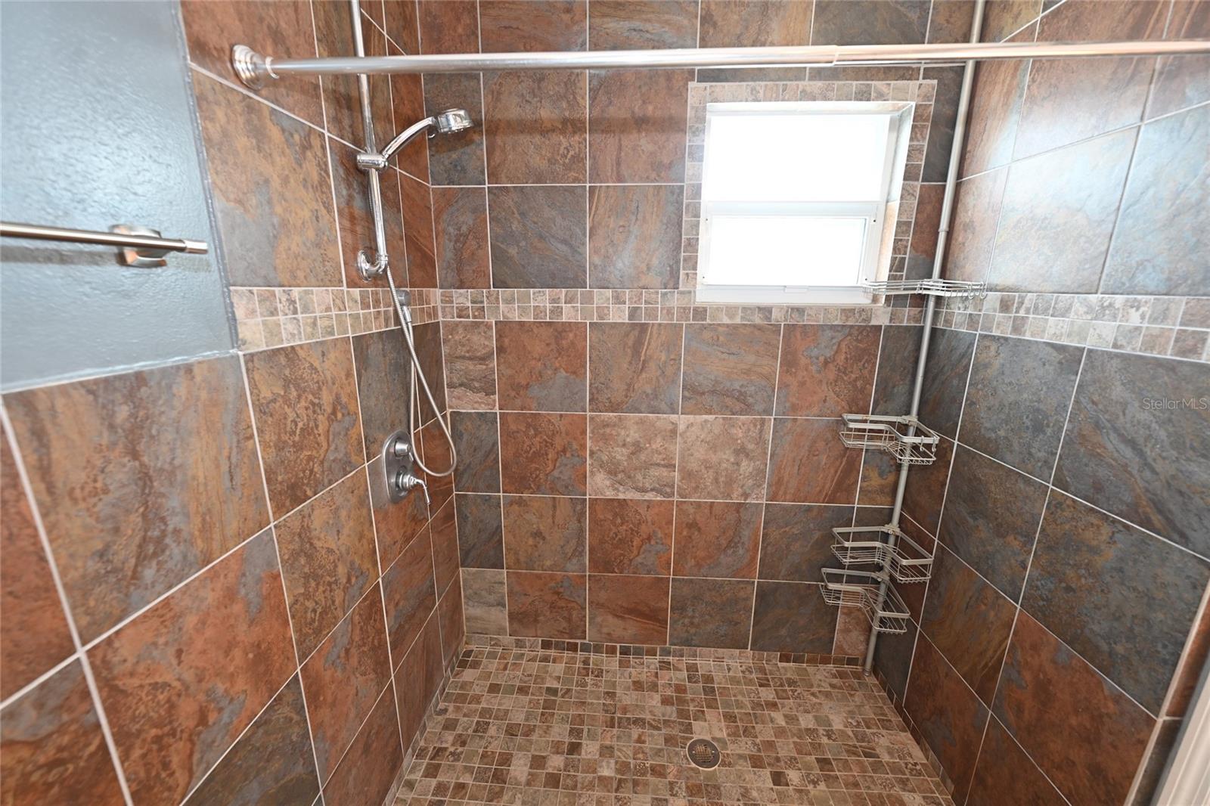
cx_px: 605
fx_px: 470
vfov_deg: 81.2
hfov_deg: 104.3
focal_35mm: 14
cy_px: 403
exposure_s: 1/60
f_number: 4
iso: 280
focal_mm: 14
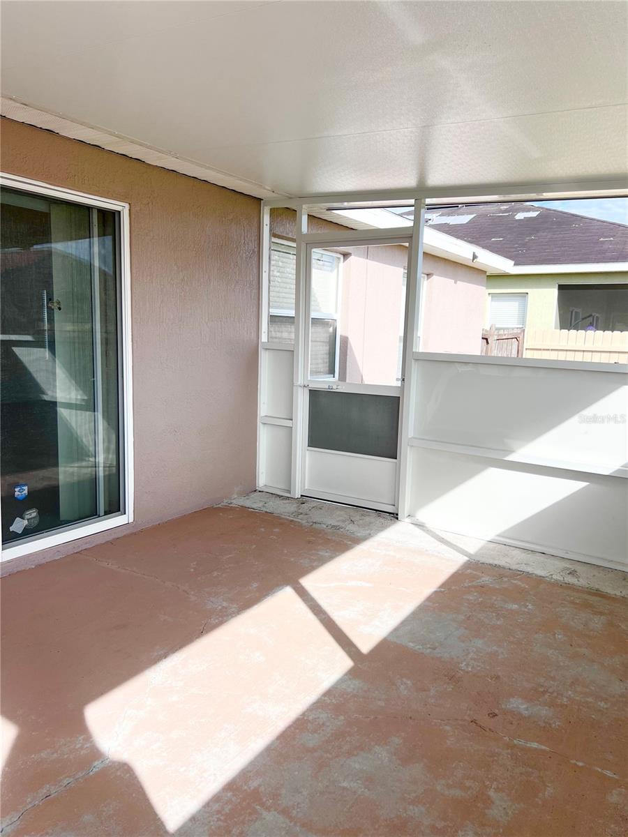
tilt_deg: -7.5
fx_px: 629
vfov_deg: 67.3
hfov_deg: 53.1
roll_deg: -1.9
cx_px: 314
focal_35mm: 26
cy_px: 418
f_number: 1.5
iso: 50
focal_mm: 5.7
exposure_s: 1/1901
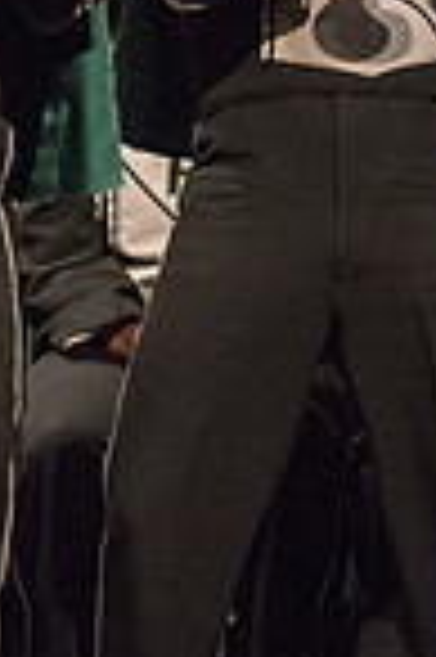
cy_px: 83
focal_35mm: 1195
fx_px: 21759
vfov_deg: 1.7
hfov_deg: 1.1
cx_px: -782
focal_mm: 300
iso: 4000
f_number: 2.8
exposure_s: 1/500
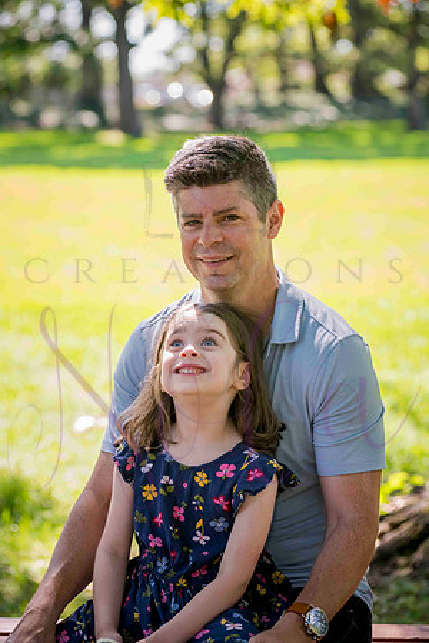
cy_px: 322
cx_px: 214
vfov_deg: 22.1
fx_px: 1644
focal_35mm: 92
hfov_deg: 14.9
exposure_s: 1/320
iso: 400
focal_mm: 92
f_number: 4.5
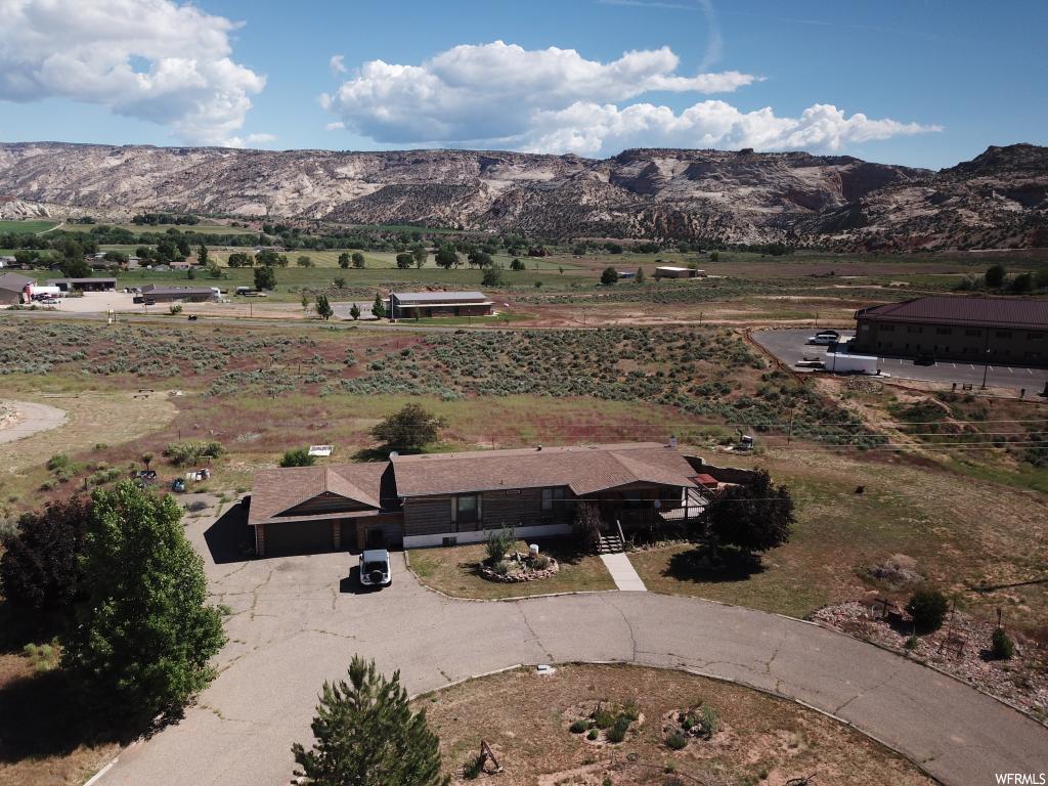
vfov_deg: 53.1
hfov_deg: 67.3
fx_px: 787
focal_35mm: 26
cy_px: 393
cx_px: 524
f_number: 2.2
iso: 100
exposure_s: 1/694
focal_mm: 4.73
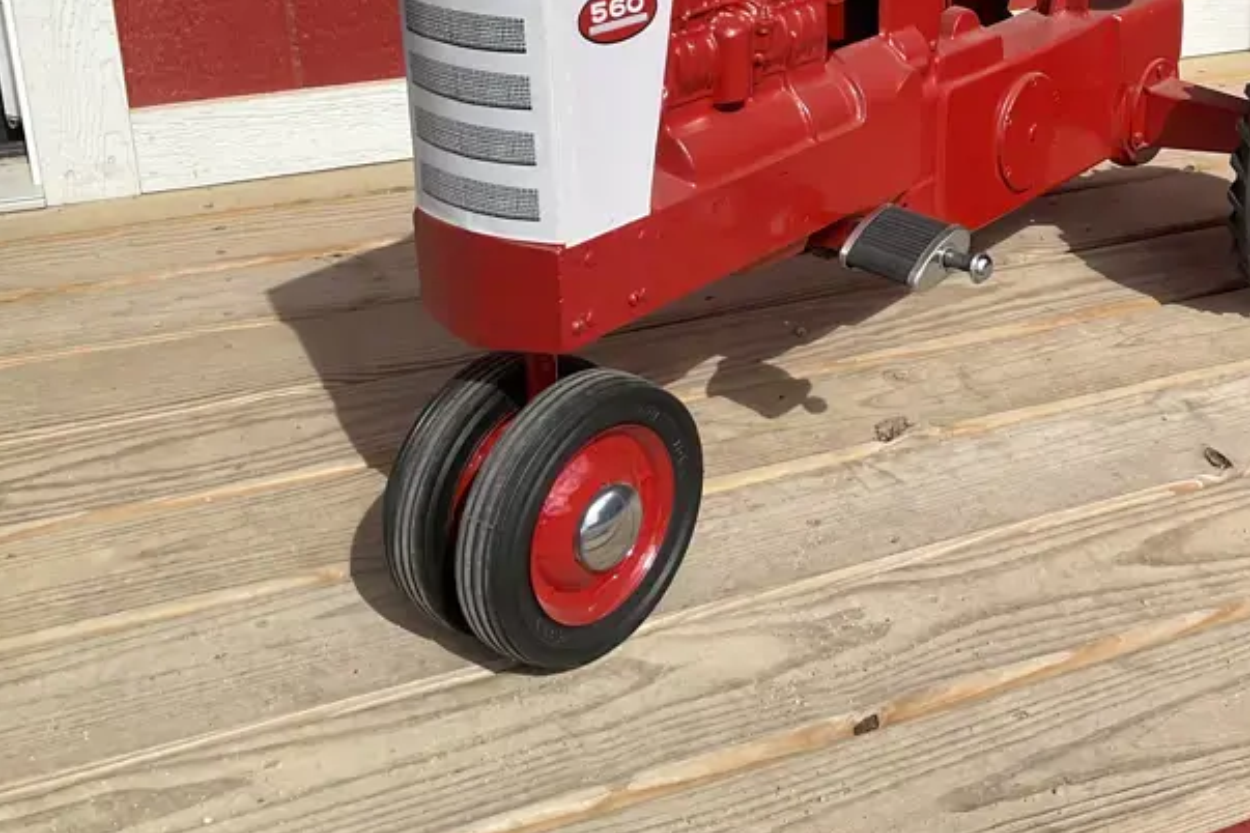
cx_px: 970
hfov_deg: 39.7
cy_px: 114
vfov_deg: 27.3
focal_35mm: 48
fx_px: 1667
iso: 25
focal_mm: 3
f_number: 1.8
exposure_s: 1/1279
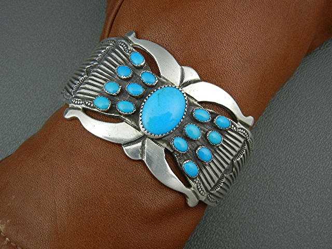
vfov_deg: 24.8
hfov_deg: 32.7
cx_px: 166
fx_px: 566
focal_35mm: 59
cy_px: 124
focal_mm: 10.6
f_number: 4
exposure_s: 1/20.5
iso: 400
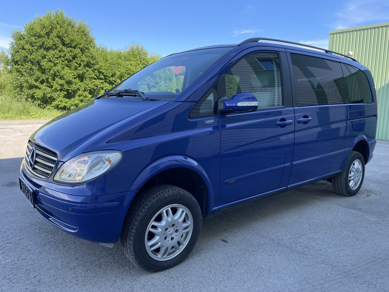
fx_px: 292
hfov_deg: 67.3
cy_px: 146
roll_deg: -1.2
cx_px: 194
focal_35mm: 26
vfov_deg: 53.1
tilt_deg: -7.7
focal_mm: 4.2
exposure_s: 1/493
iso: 32
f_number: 1.6
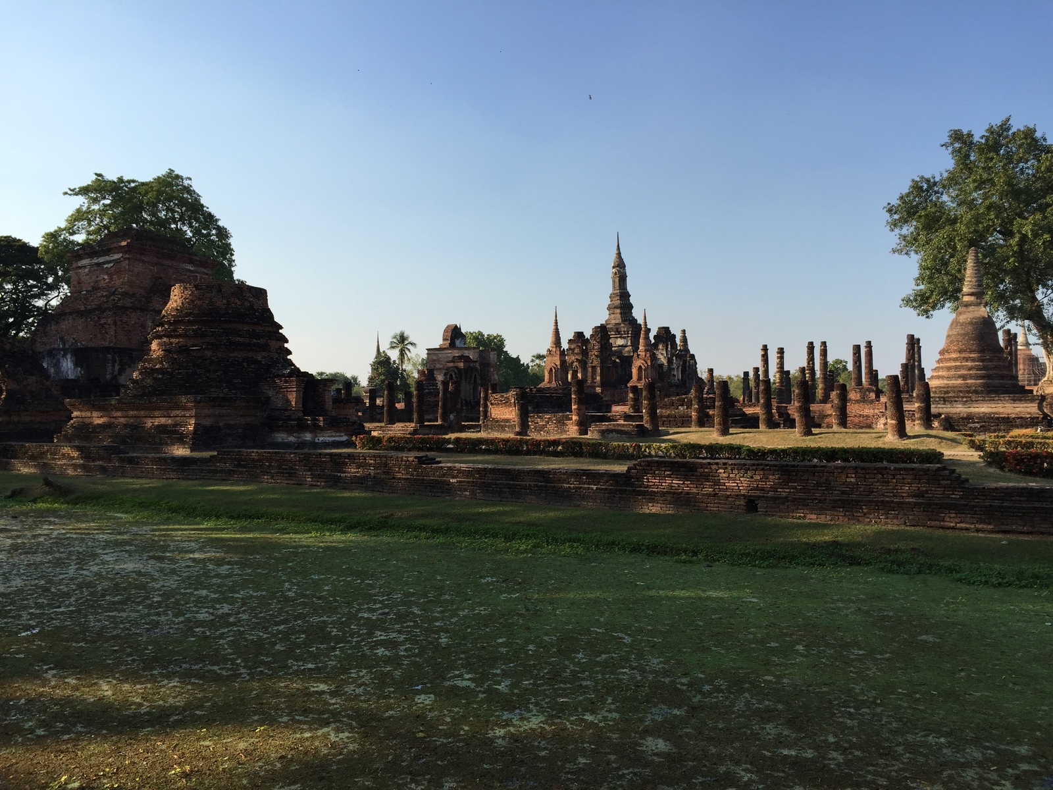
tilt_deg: +1.0
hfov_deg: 61.7
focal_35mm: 29
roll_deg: -0.2
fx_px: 882
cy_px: 395
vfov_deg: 48.2
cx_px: 526
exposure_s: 1/1236
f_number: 2.2
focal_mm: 4.15
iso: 32
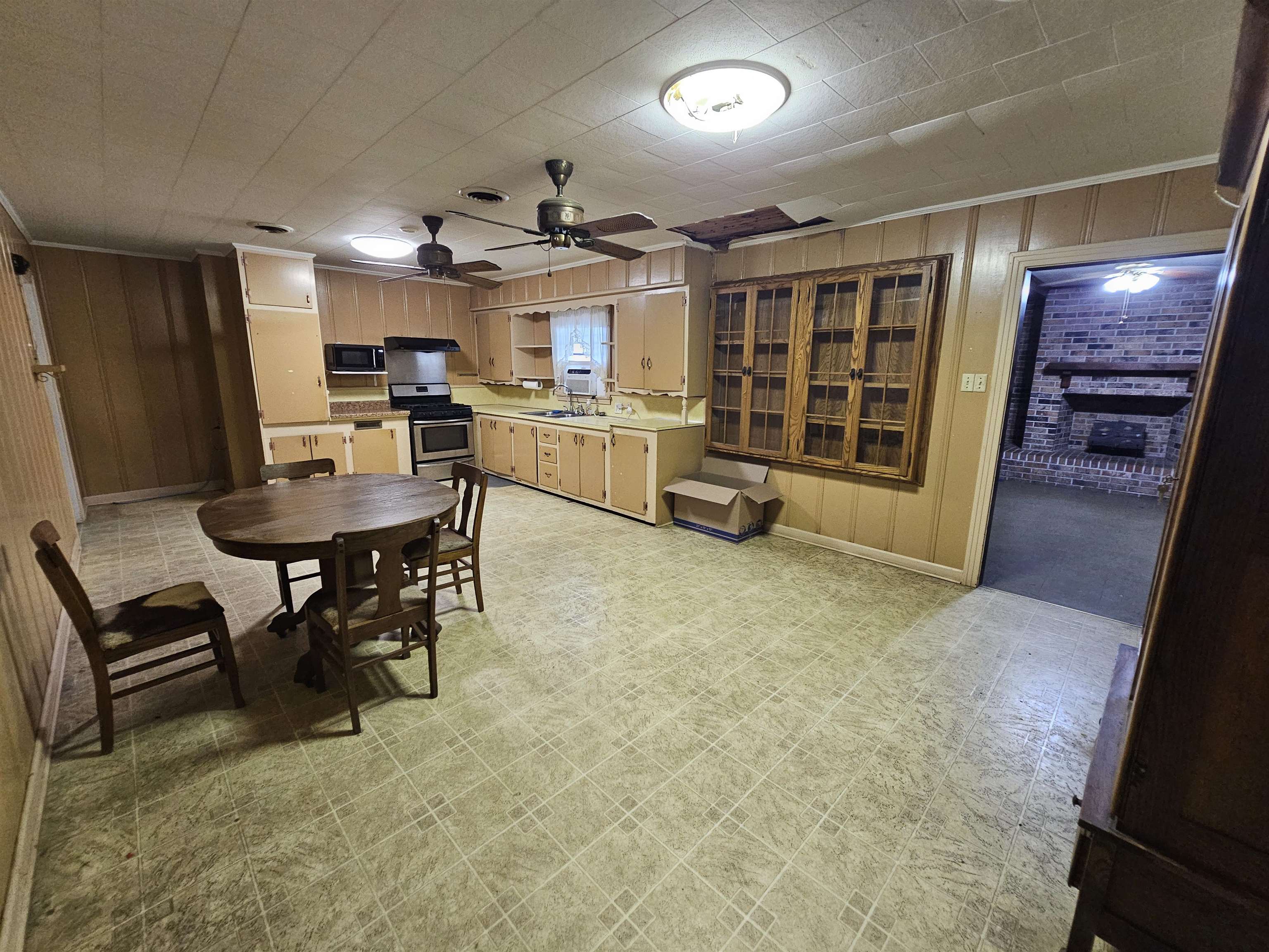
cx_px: 634
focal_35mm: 13
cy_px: 476
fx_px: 477
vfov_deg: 89.9
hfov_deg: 106.2
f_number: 2.2
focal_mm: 2.2
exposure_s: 1/30
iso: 400
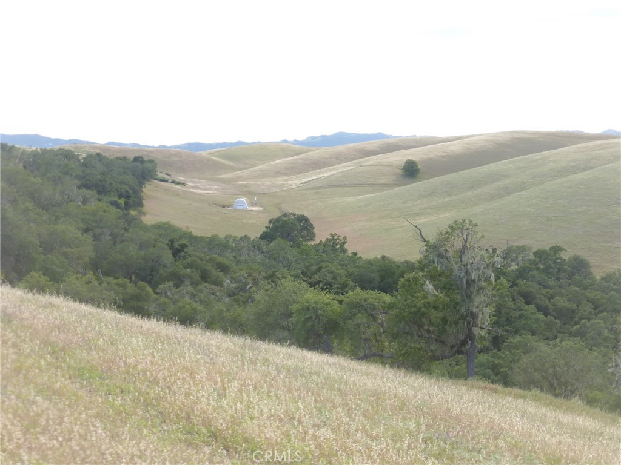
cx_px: 310
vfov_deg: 25.2
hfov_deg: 33.2
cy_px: 232
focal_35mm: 58
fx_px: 1041
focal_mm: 10.3
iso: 100
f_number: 4.7
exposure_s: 1/160
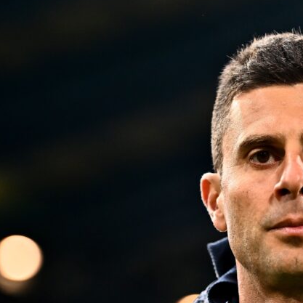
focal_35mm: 282
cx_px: 300
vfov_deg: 6.2
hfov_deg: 6.2
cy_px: 218
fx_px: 2793
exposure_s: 1/640
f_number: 3.2
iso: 2000
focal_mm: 135
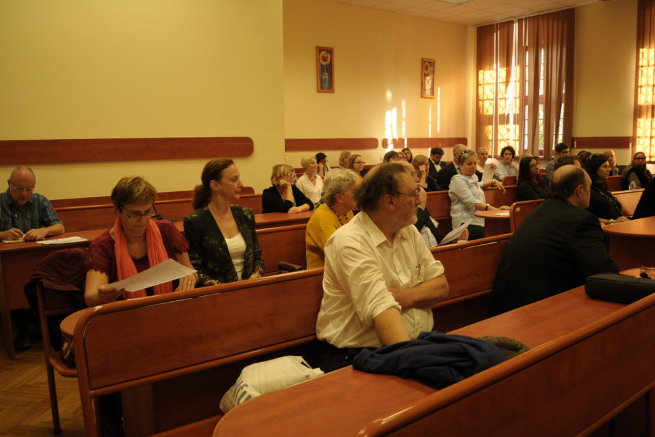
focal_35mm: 31
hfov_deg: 60.3
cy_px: 221
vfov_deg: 42.3
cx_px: 331
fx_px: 564
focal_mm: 20
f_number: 3.8
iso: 320
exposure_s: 1/60
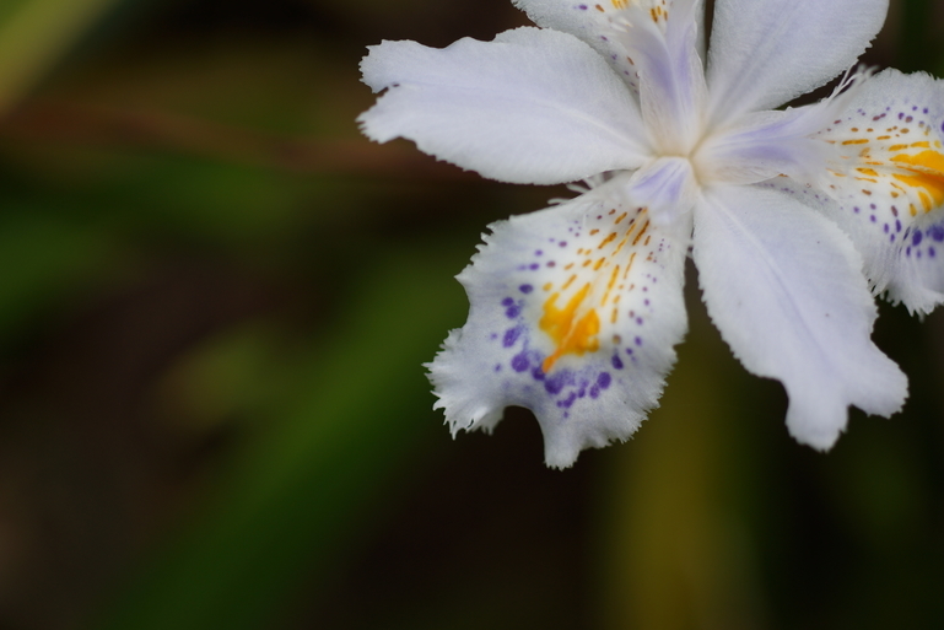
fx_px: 2046
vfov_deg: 17.5
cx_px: 484
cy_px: 320
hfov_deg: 26.0
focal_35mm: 78
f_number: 2.8
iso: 100
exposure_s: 1/400
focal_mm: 50
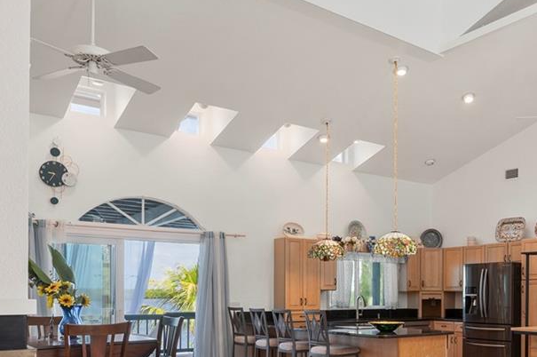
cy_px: 292
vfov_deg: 34.6
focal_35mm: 37
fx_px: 551
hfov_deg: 50.4
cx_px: 383
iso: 400
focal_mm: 14
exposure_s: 1/10
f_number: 7.1
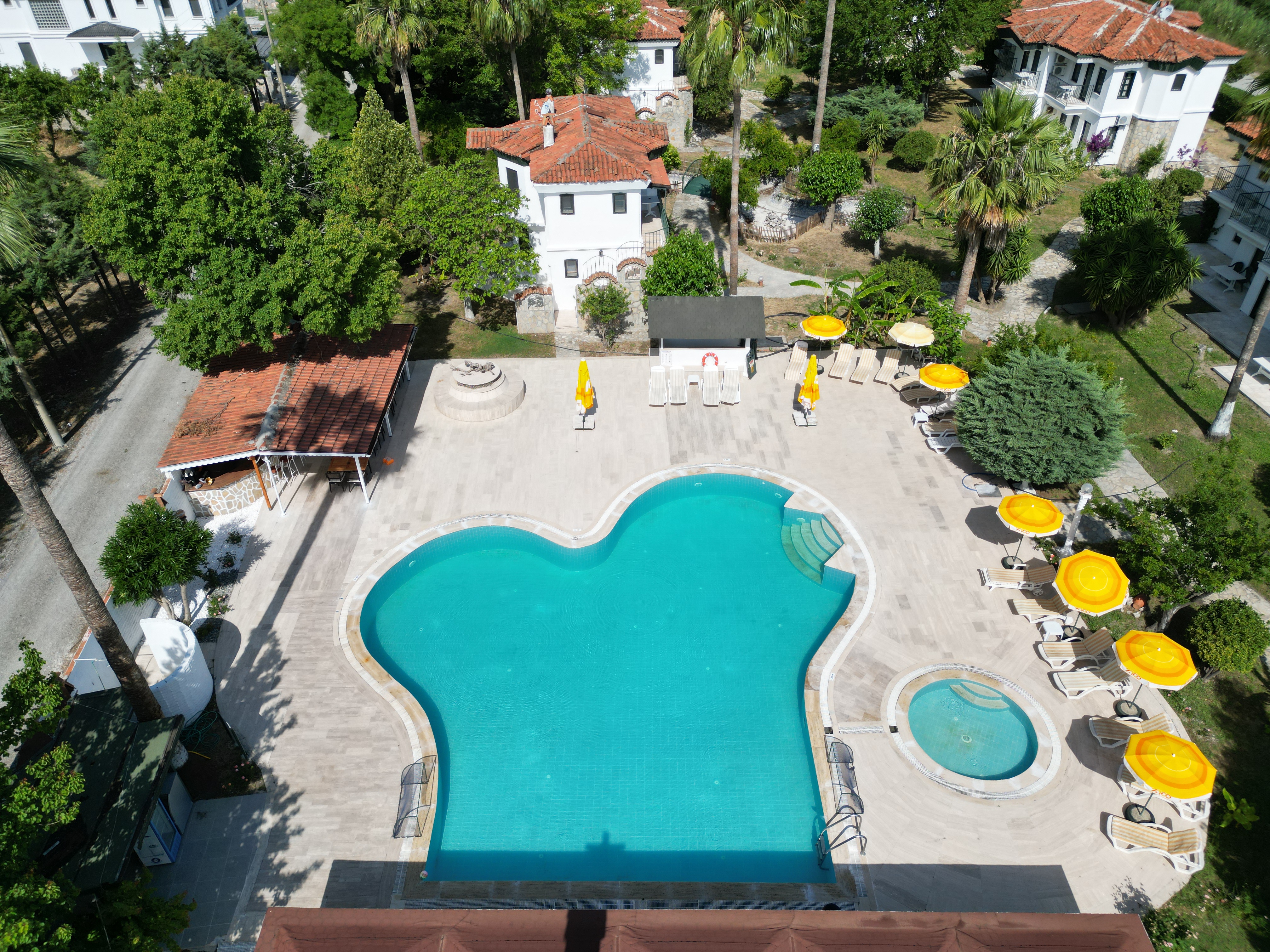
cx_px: 635
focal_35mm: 24
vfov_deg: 56.8
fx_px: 881
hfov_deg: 71.6
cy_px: 476
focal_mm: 6.72
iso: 140
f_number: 1.7
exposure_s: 1/5000
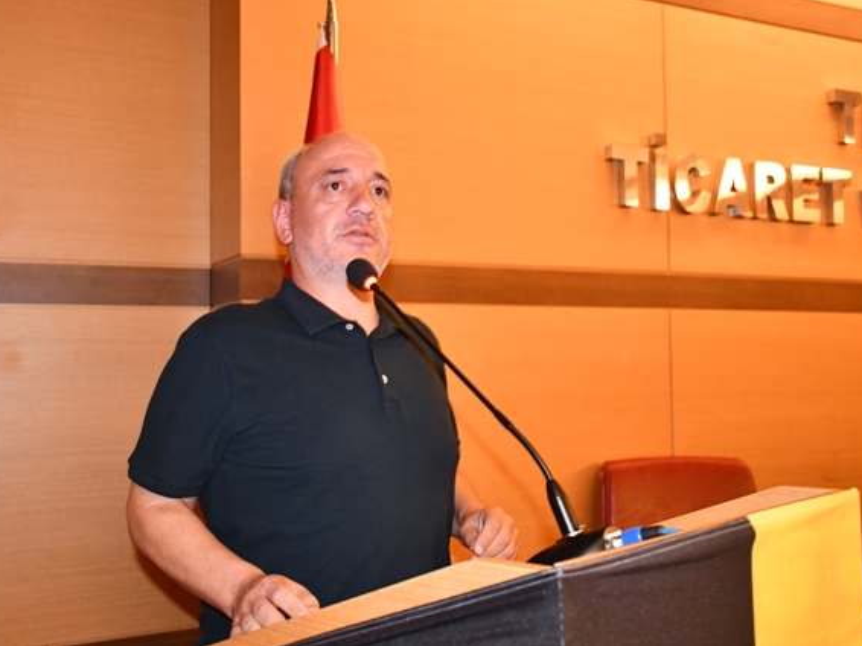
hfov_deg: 50.2
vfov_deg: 38.6
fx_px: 921
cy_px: 322
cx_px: 419
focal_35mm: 37
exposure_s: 1/60
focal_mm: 23
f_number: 3.8
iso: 5600
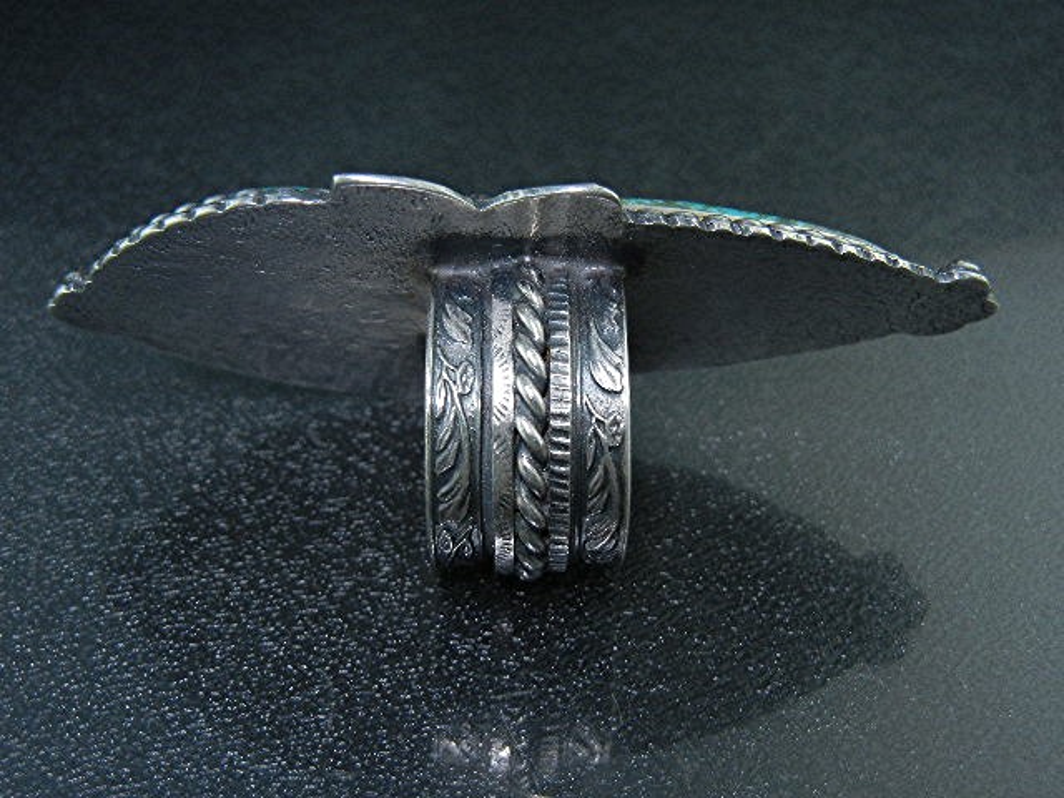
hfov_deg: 32.7
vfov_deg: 24.8
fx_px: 1813
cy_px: 399
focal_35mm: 59
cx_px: 532
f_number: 4
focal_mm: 10.6
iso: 205
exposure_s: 1/30
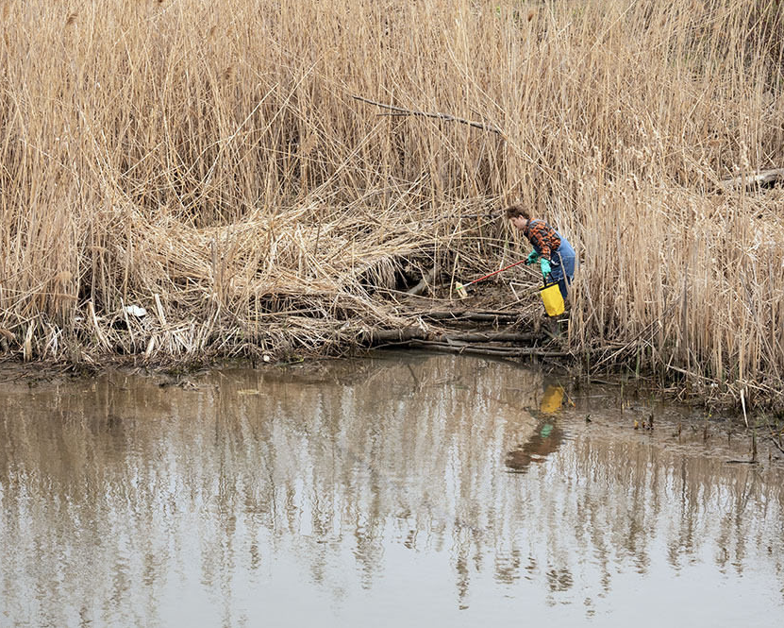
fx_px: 2622
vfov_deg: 13.6
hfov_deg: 17.0
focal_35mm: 113
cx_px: 421
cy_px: 314
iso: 1250
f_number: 11
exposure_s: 1/1250
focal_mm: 100
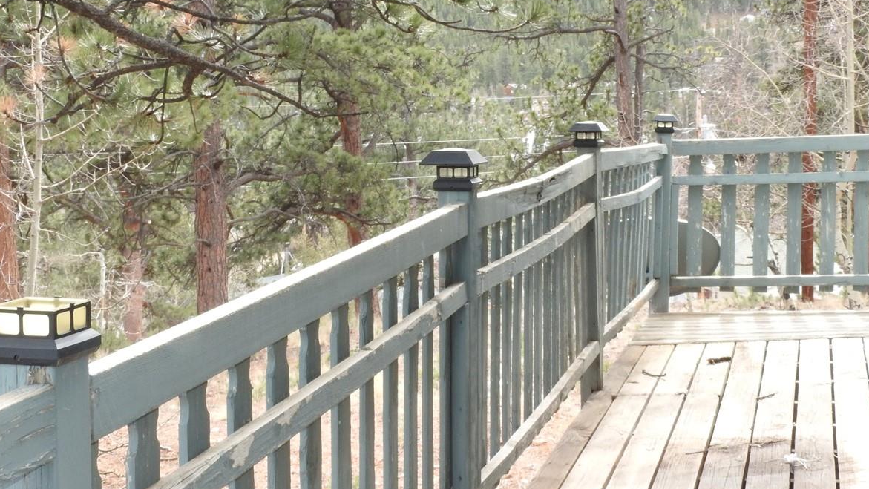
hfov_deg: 31.4
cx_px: 433
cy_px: 185
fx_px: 1544
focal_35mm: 67
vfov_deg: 18.0
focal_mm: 8.1
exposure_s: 1/40
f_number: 8
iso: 140
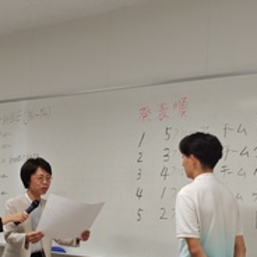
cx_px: 87
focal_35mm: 53
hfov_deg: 32.0
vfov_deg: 31.6
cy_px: 191
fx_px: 445
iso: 167
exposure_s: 1/120
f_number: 1.9
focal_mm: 5.56
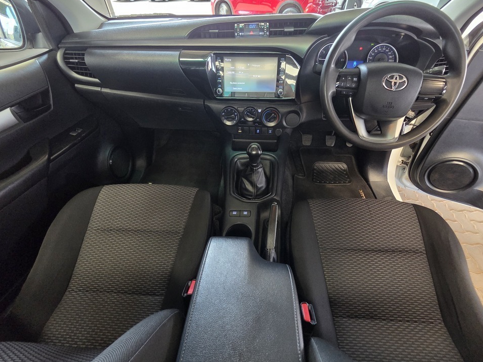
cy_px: 172
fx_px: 195
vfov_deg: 85.6
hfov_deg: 102.0
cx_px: 251
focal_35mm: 14
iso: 400
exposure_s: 1/60
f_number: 2.2
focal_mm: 2.2
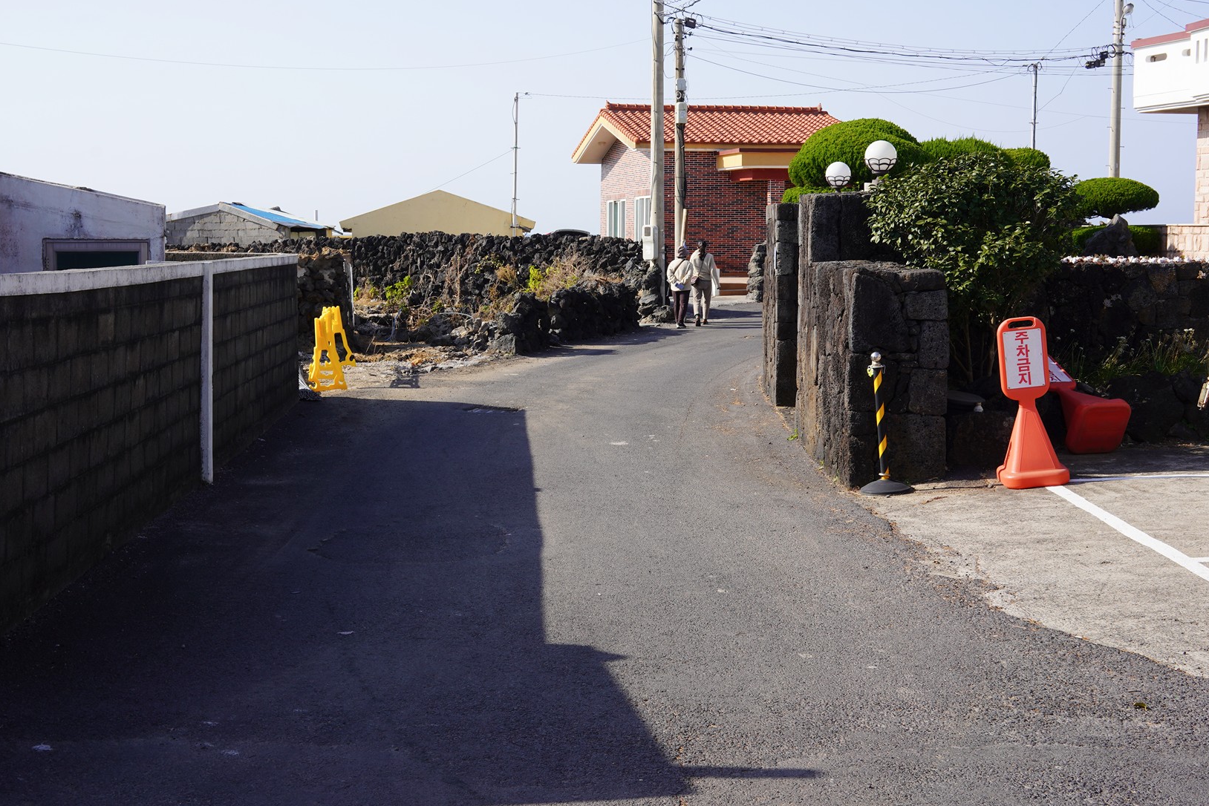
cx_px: 539
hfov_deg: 45.4
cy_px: 339
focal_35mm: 43
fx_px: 1444
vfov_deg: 31.1
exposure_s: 1/100
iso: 100
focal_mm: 35
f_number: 11
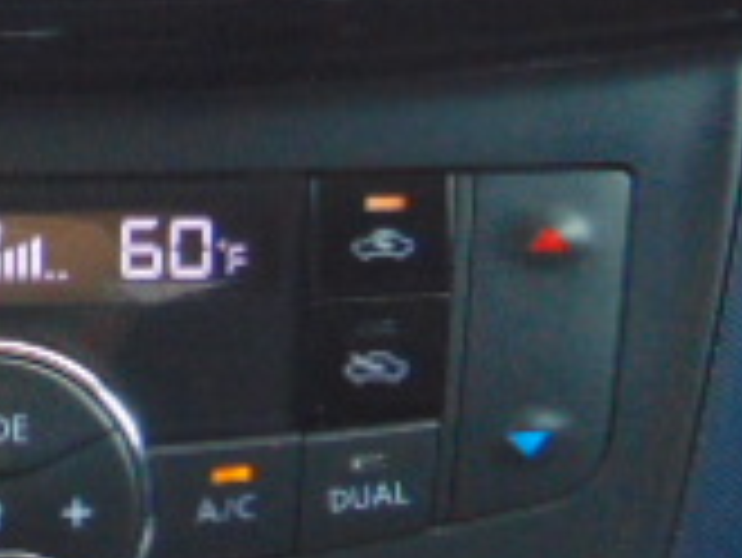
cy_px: -243
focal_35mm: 163
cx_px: -49
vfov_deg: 8.9
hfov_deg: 11.9
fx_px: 3496
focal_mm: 7.6
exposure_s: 1/50
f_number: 3.3
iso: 250
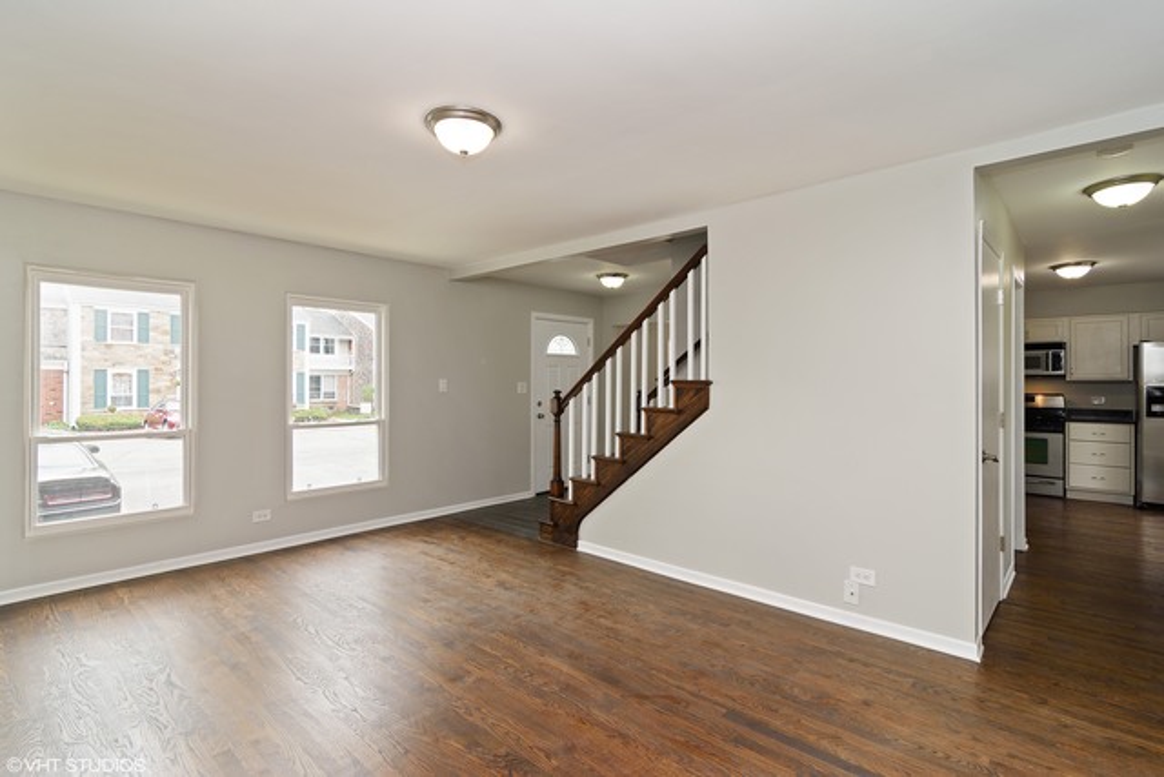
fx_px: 534
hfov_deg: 95.0
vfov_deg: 72.1
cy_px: 388
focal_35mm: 16
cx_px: 582
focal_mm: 11
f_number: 8
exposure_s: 1/25
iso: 200
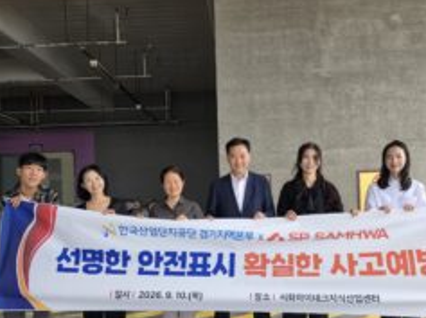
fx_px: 430
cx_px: 237
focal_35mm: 35
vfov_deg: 40.2
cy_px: 205
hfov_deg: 52.6
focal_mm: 6.5
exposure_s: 1/120
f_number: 1.4
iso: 16
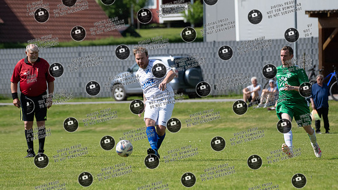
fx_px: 2793
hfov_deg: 6.9
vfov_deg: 3.9
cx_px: 169
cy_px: 95
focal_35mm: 312
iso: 1250
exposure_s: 1/8000
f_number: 5.6
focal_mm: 270
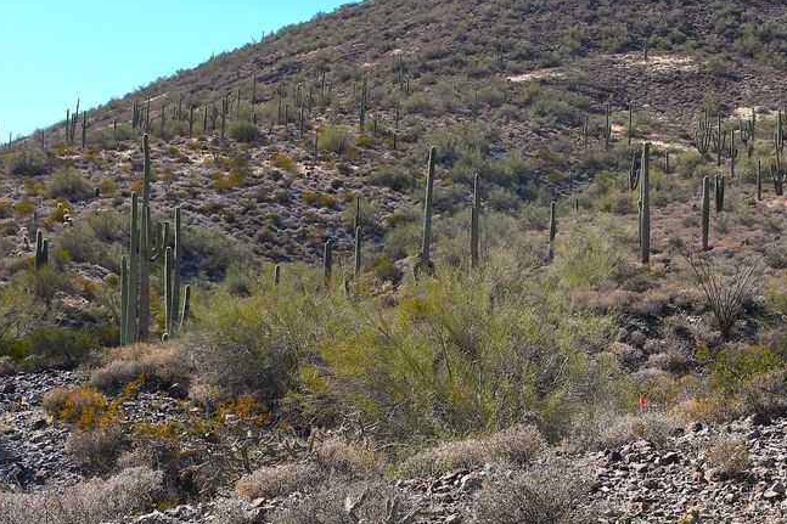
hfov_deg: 35.0
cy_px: 283
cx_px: 433
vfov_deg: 23.8
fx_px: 1246
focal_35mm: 57
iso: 200
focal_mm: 24
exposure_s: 1/400
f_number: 10
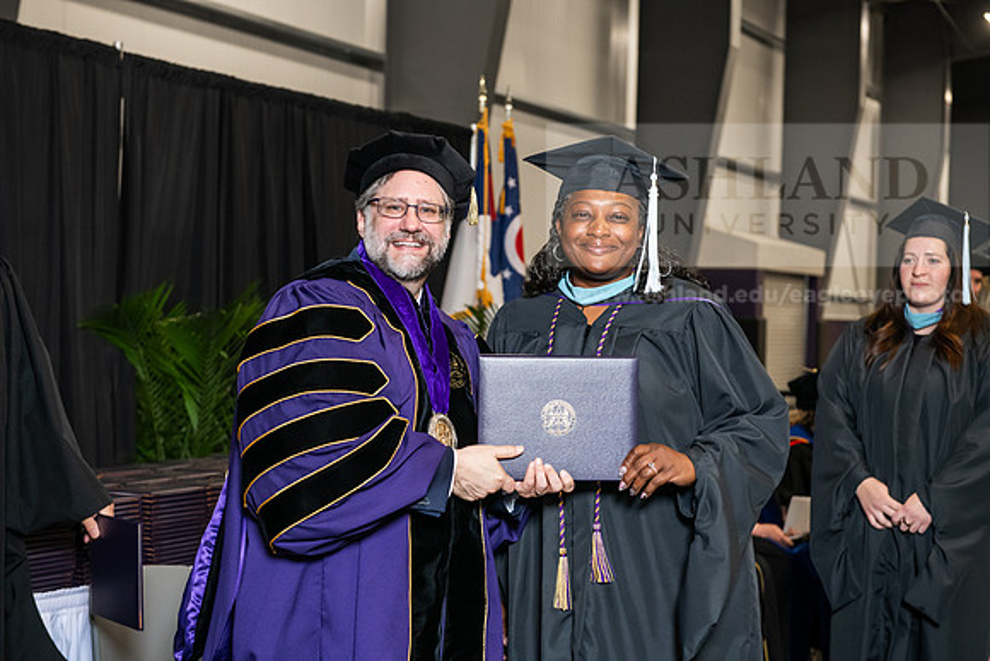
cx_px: 495
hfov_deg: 30.5
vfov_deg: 20.6
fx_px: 1815
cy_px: 330
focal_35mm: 66
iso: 2000
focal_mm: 66
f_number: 5
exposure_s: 1/200
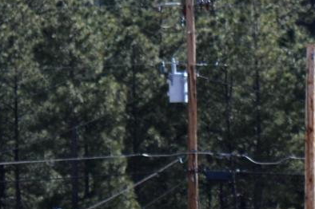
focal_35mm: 709
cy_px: 792
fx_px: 6198
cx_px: 807
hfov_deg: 2.9
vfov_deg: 1.9
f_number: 5
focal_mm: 62
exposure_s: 1/400
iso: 100
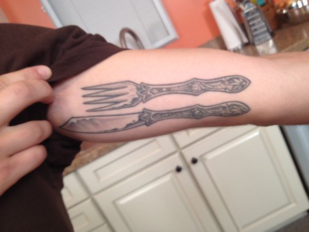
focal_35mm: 35
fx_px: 312
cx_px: 154
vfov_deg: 40.7
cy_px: 116
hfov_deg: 52.6
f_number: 2.4
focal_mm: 4.28
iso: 80
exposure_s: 1/20
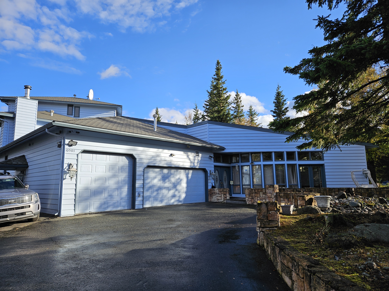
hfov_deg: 73.9
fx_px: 258
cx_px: 194
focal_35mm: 23
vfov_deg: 58.9
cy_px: 146
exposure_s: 1/1433
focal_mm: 5.4
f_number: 1.8
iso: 32
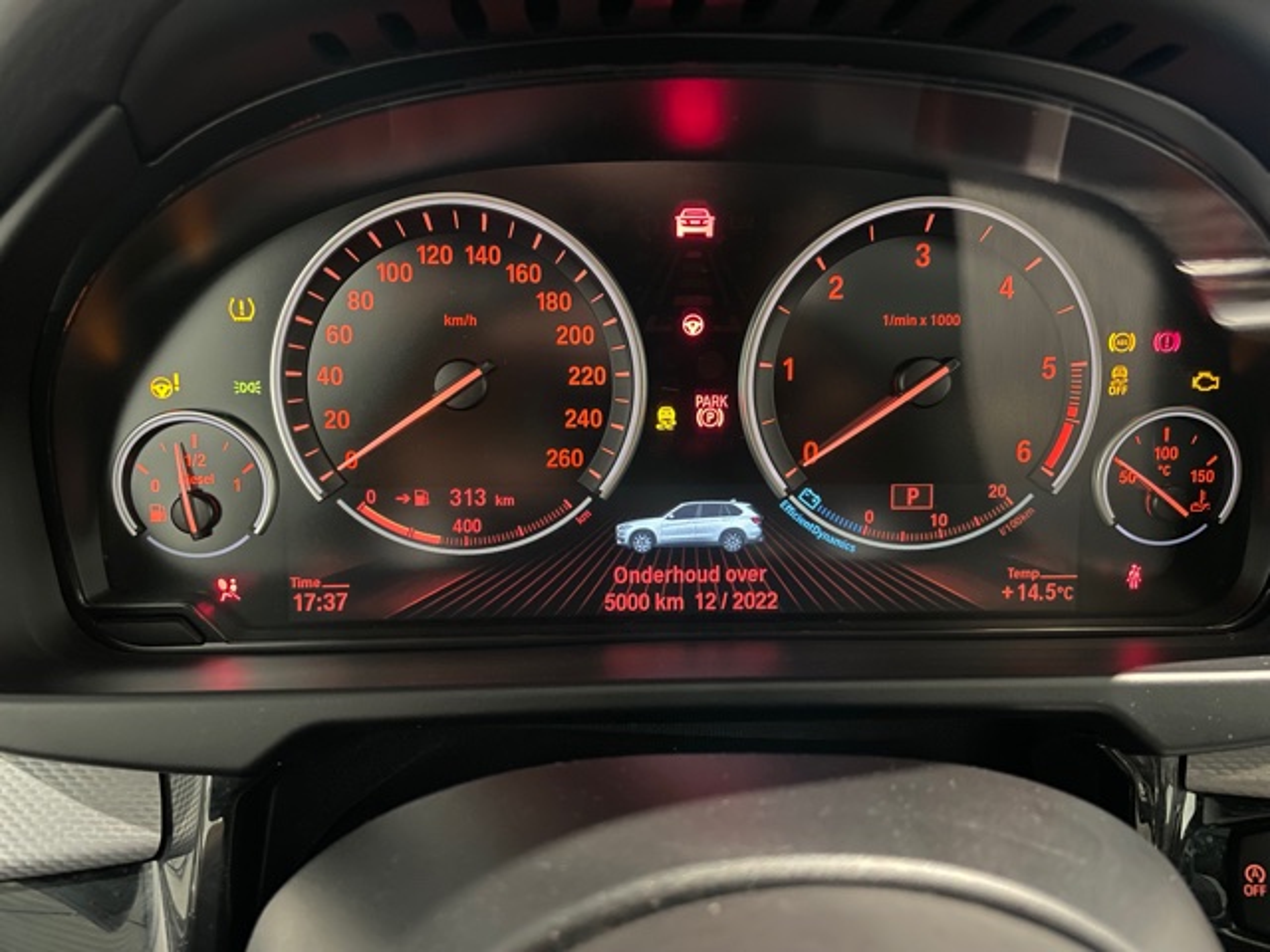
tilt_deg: -23.6
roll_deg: -0.8
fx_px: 954
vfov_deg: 53.1
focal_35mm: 26
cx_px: 635
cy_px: 476
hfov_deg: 67.3
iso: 500
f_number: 1.6
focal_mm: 4.2
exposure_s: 1/10
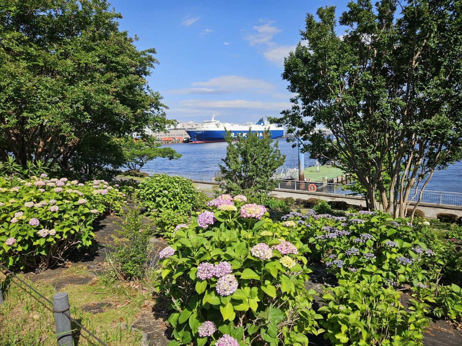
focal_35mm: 23
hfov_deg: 73.9
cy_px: 173
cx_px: 231
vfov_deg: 58.9
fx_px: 307
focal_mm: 5.4
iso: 25
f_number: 1.8
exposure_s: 1/2314
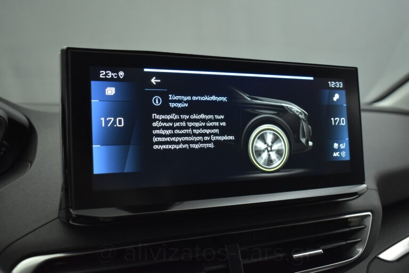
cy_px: 136
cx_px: 204
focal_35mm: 36
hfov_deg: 53.1
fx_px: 409
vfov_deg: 36.9
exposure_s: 1/125
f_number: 4
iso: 1600
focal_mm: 24
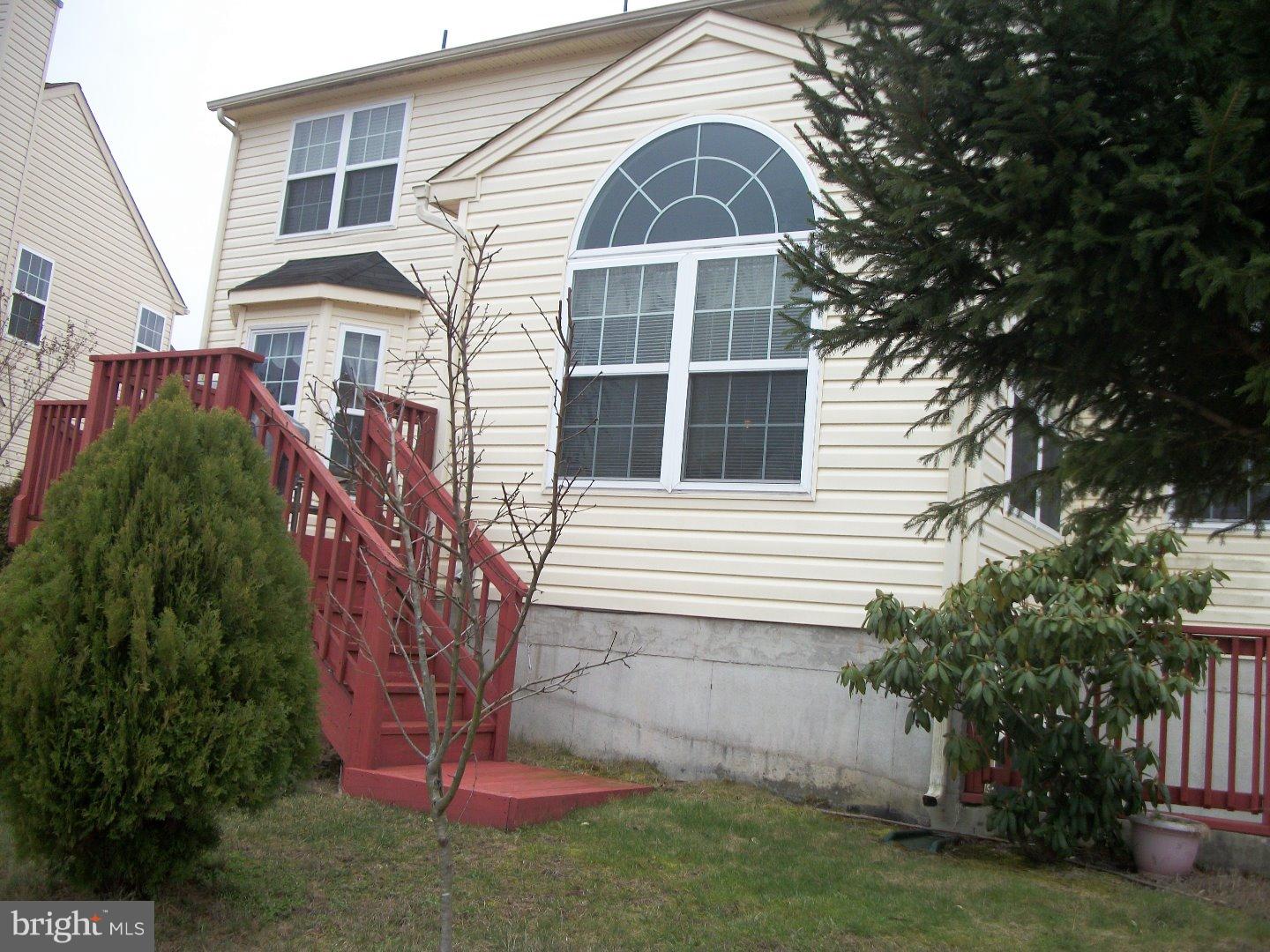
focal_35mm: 32
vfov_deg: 44.2
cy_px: 476
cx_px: 635
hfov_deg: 56.8
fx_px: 1174
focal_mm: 5.7
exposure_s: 1/320
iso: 80
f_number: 2.9
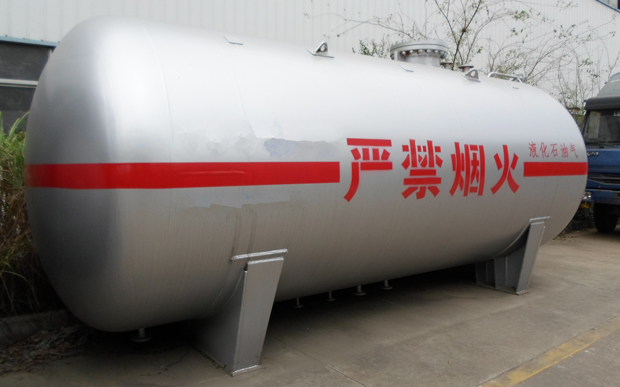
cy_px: 177
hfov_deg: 68.4
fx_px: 456
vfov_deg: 46.0
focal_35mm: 27
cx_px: 310
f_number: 2.5
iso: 80
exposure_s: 1/350
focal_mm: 4.5
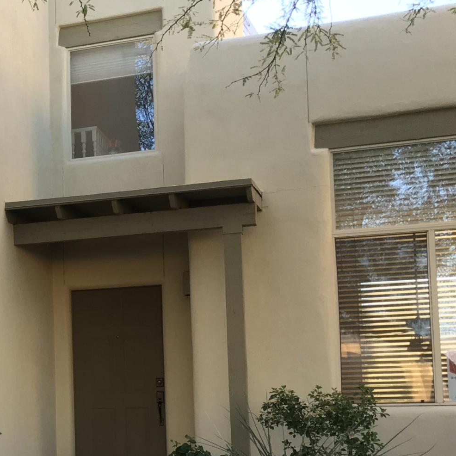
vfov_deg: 21.9
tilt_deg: +5.1
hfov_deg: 19.8
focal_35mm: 78
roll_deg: -0.4
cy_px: 364
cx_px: -189
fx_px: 1162
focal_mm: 4.15
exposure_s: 1/120
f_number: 2.2
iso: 40
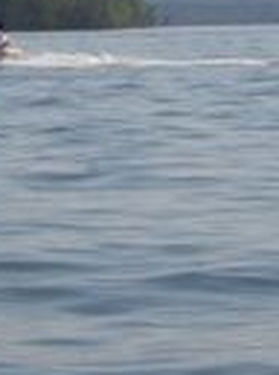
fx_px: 3843
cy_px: -310
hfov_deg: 4.1
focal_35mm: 356
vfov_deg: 5.5
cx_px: -459
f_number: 13
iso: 200
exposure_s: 1/350
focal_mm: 31
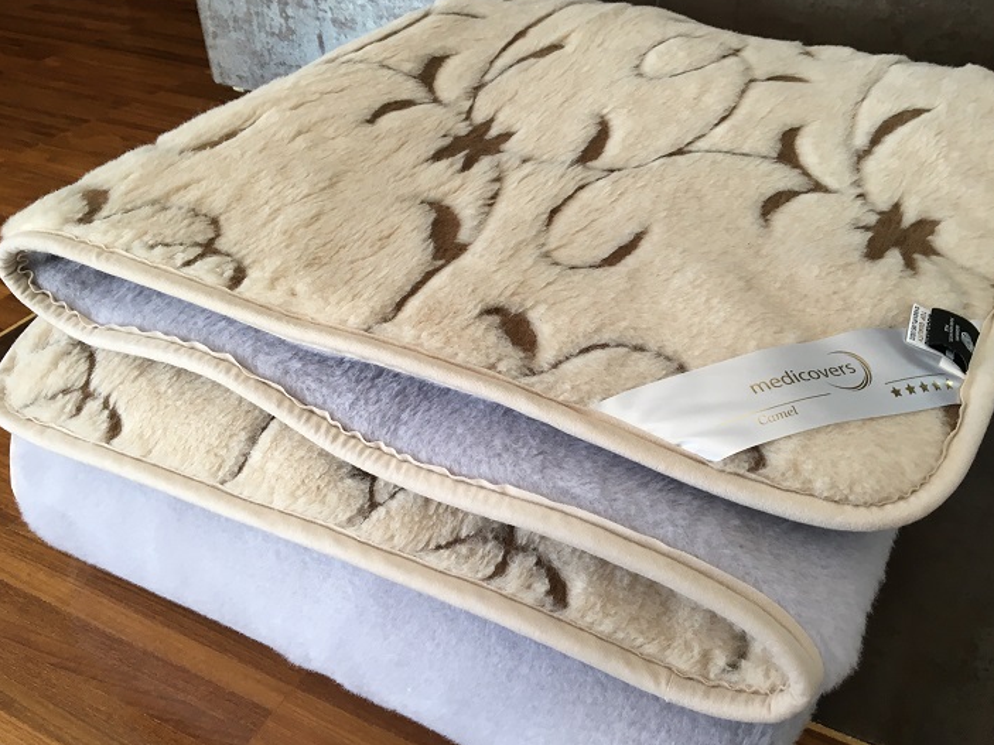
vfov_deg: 42.9
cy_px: 383
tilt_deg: -40.4
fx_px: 947
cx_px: 540
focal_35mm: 33
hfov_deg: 55.3
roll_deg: +1.2
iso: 64
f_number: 2.2
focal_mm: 4.15
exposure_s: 1/33
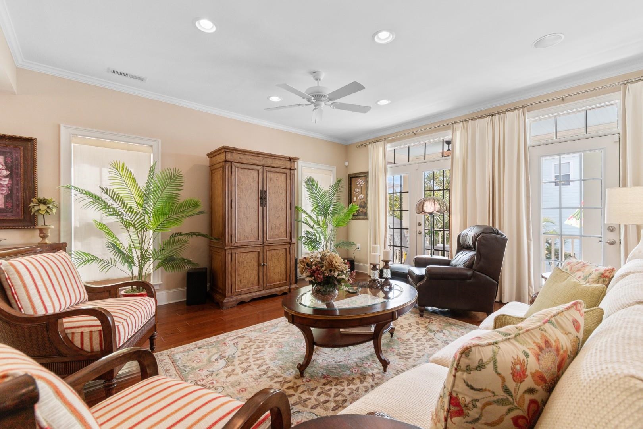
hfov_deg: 100.4
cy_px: 214
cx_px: 322
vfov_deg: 77.3
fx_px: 268
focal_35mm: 15
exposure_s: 1/15
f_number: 4.5
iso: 100
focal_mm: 10
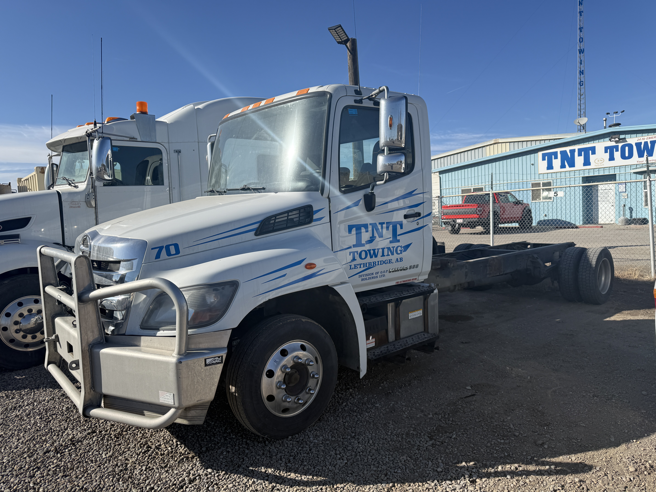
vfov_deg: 56.8
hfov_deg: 71.6
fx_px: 455
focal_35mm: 24
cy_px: 246
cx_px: 328
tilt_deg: -3.5
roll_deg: +3.3
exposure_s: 1/4975
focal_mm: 6.76
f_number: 1.78
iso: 80
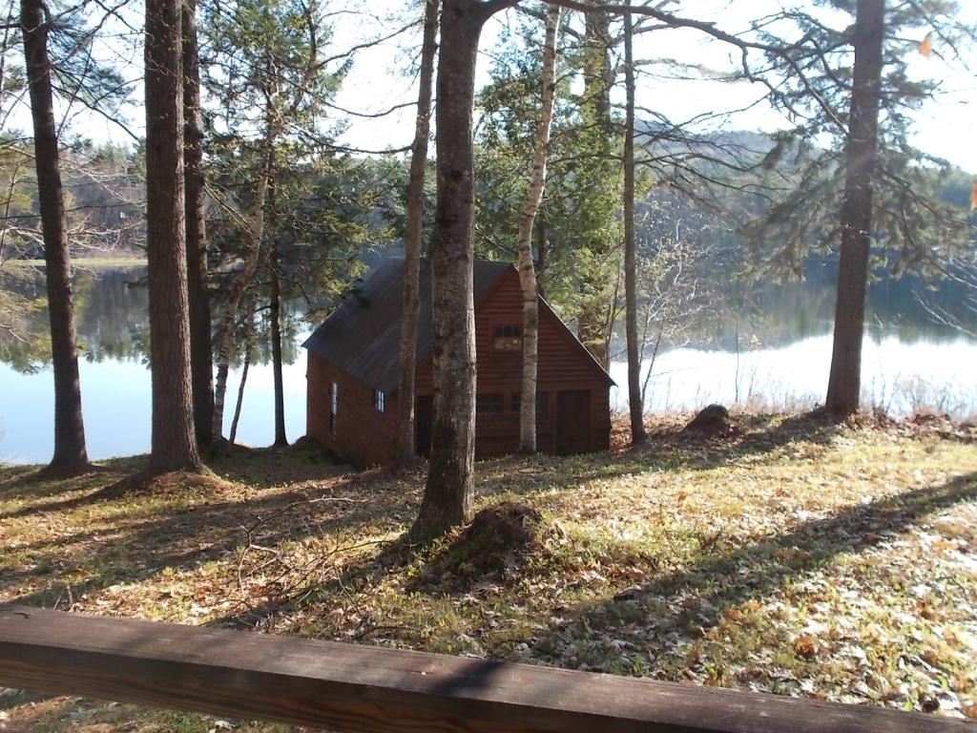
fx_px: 960
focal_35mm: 34
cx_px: 488
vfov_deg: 41.8
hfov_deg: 54.0
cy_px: 366
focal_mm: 6
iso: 80
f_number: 3.6
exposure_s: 1/160
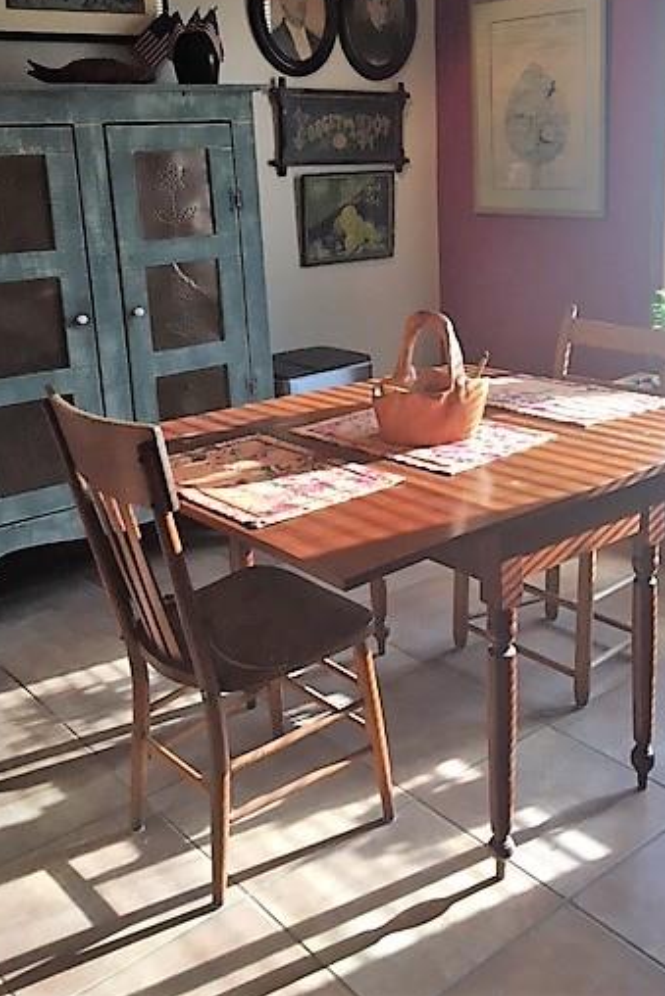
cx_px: 398
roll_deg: +2.9
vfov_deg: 50.2
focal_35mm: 38
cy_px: 378
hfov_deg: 35.0
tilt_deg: -11.0
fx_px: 1052
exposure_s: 1/30
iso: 25
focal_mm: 4.15
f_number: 2.2
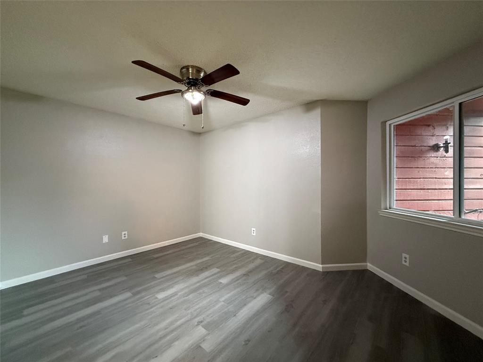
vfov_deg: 85.7
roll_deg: -0.3
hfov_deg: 102.1
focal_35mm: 14
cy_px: 181
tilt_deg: +0.1
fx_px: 195
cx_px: 242
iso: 1000
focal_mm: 2.22
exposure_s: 1/60
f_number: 2.2
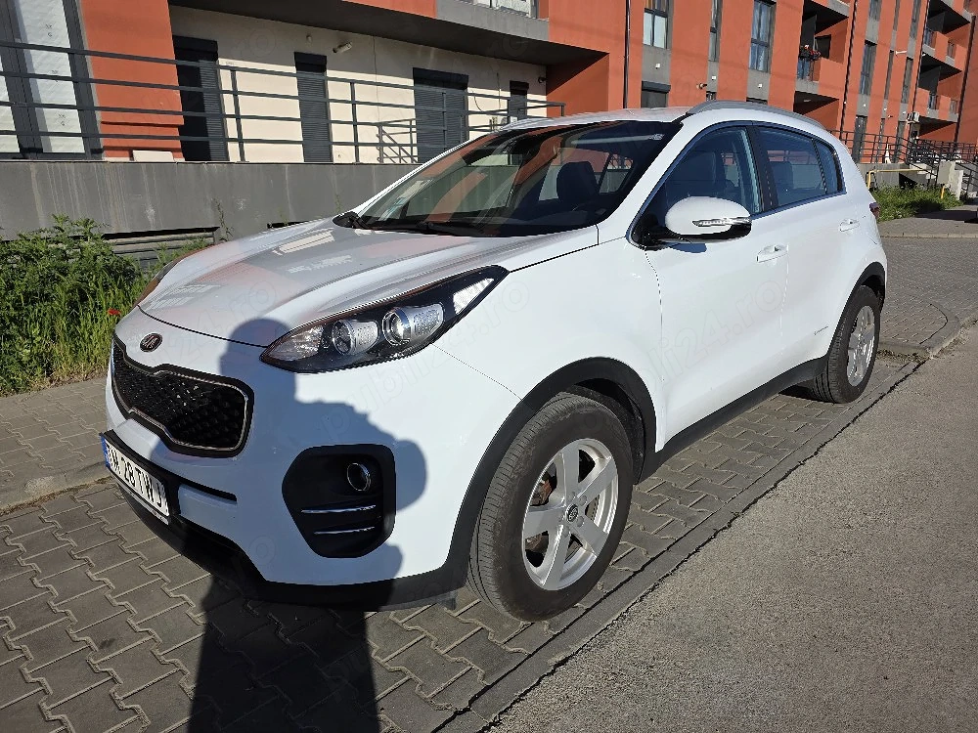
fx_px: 650
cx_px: 489
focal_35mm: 23
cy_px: 366
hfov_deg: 73.9
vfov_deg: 58.9
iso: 64
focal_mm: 6.3
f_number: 1.7
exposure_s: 1/10000
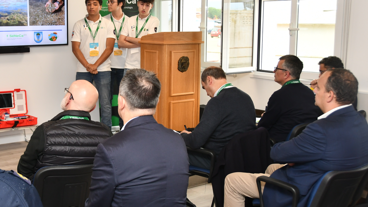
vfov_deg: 24.4
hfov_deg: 41.5
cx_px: 118
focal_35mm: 49
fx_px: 478
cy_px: 89
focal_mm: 22
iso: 500
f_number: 4
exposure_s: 1/60
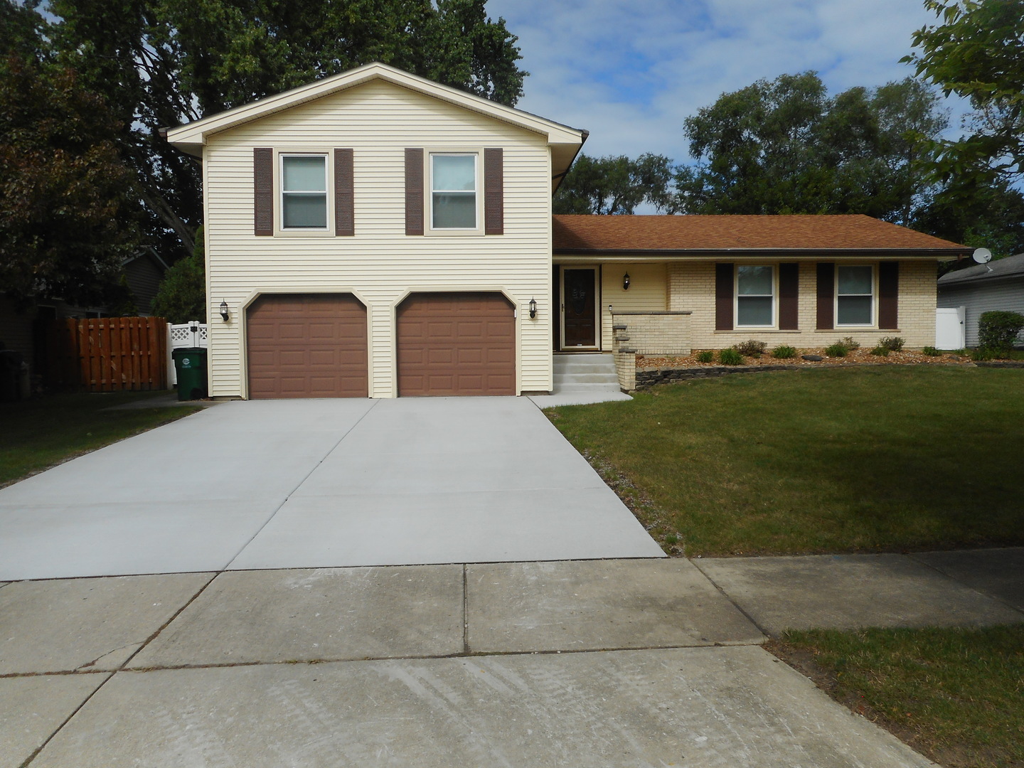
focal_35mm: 25
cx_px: 512
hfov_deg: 69.4
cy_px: 384
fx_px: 740
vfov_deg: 54.9
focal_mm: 4.5
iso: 80
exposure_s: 1/200
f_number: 10.5
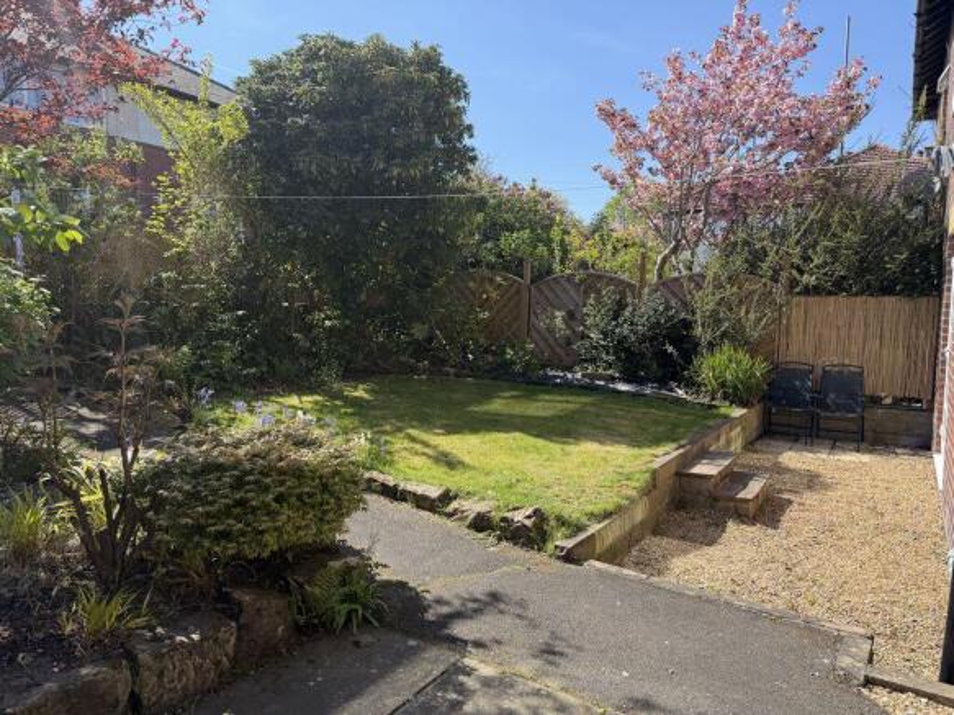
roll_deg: -0.5
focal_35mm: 24
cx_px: 477
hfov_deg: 71.6
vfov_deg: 56.8
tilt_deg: -3.3
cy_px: 358
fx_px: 661
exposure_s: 1/2299
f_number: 1.78
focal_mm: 6.76
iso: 100
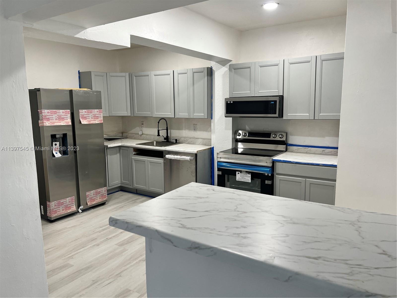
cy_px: 149
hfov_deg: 67.3
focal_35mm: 26
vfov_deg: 53.1
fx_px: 298
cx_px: 198
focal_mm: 5.7
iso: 100
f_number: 1.5
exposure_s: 1/120
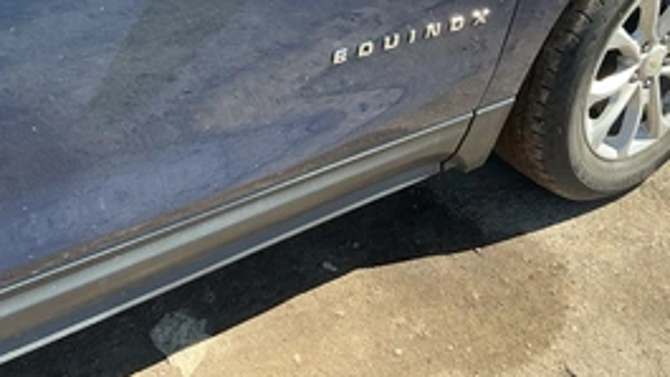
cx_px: 233
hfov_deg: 44.0
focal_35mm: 46
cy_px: 13
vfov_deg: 24.9
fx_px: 817
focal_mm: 3
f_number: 1.8
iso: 25
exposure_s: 1/380
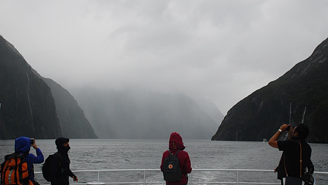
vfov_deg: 28.3
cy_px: 103
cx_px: 163
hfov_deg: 48.4
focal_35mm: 42
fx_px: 365
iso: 400
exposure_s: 1/1000
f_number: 6.3
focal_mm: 26
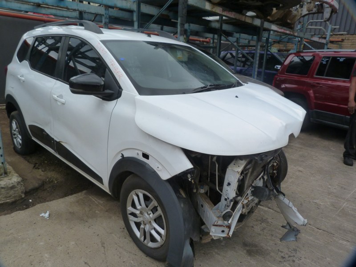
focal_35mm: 25
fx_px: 257
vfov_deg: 54.9
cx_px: 178
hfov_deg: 69.4
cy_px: 134
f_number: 4
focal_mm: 4.5
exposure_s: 1/160
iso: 125
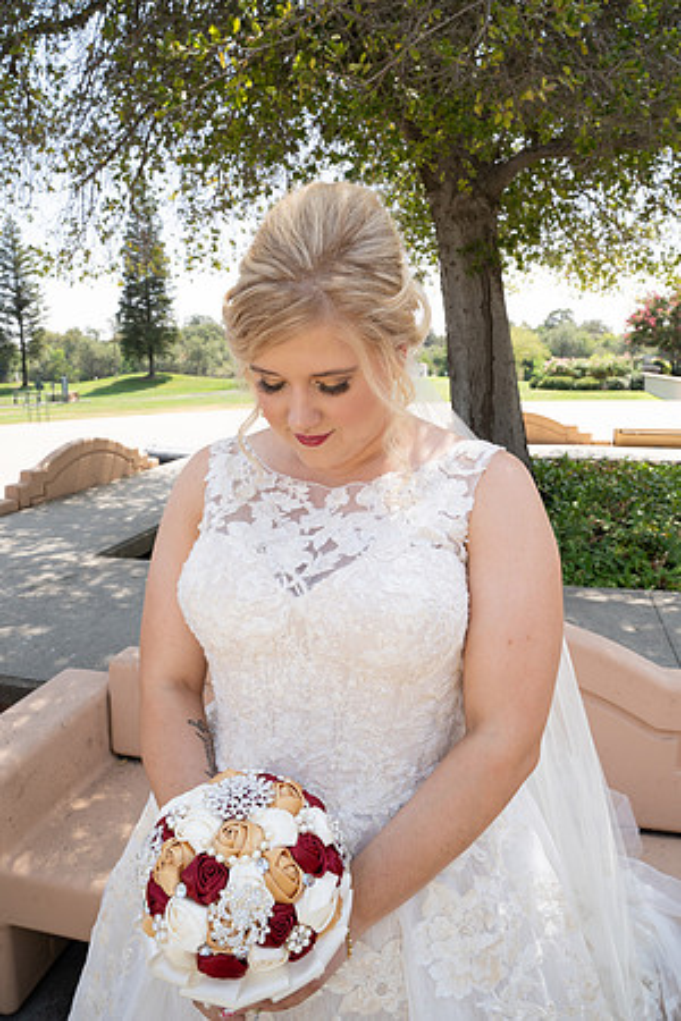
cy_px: 510
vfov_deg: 73.7
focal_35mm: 24
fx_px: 681
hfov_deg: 53.1
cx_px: 340
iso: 500
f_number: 10
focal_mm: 24
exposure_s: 1/200
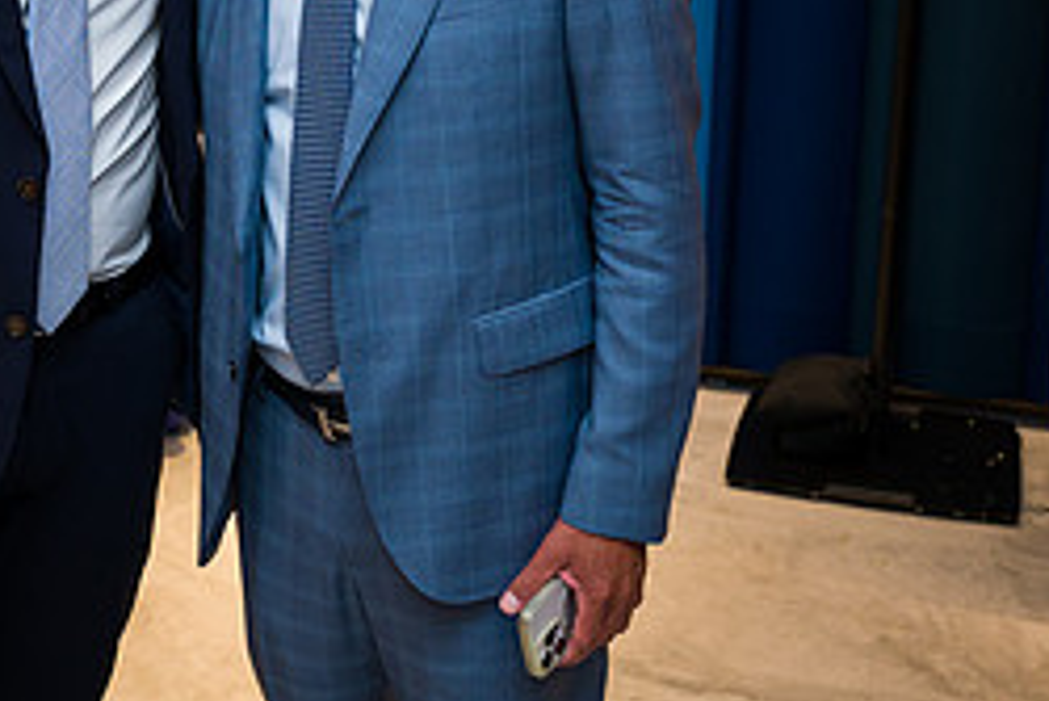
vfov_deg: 19.0
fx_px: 2041
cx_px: 236
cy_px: 33
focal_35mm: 70
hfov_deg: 28.3
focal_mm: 30
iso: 400
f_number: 3.5
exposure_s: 1/200
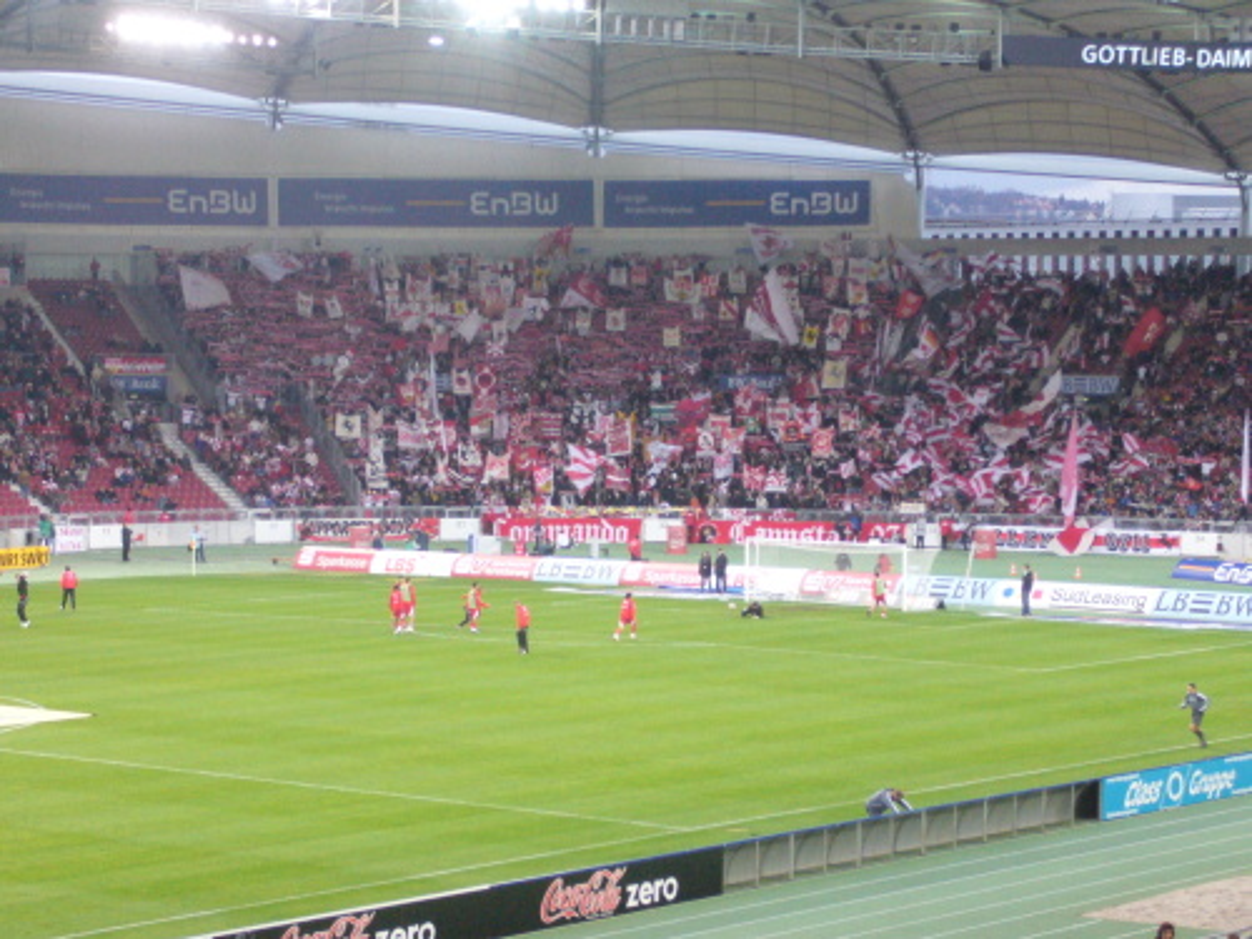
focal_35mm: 103
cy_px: 470
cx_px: 626
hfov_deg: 19.1
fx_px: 3725
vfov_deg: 14.4
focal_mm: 17
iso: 320
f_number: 4.9
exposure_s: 1/60
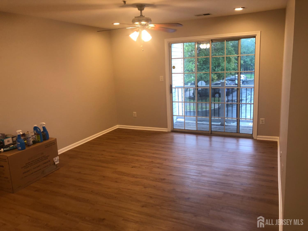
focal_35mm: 28
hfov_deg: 63.4
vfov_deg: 49.7
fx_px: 249
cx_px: 154
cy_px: 116
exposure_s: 1/24
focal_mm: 3.99
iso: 32
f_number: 1.8
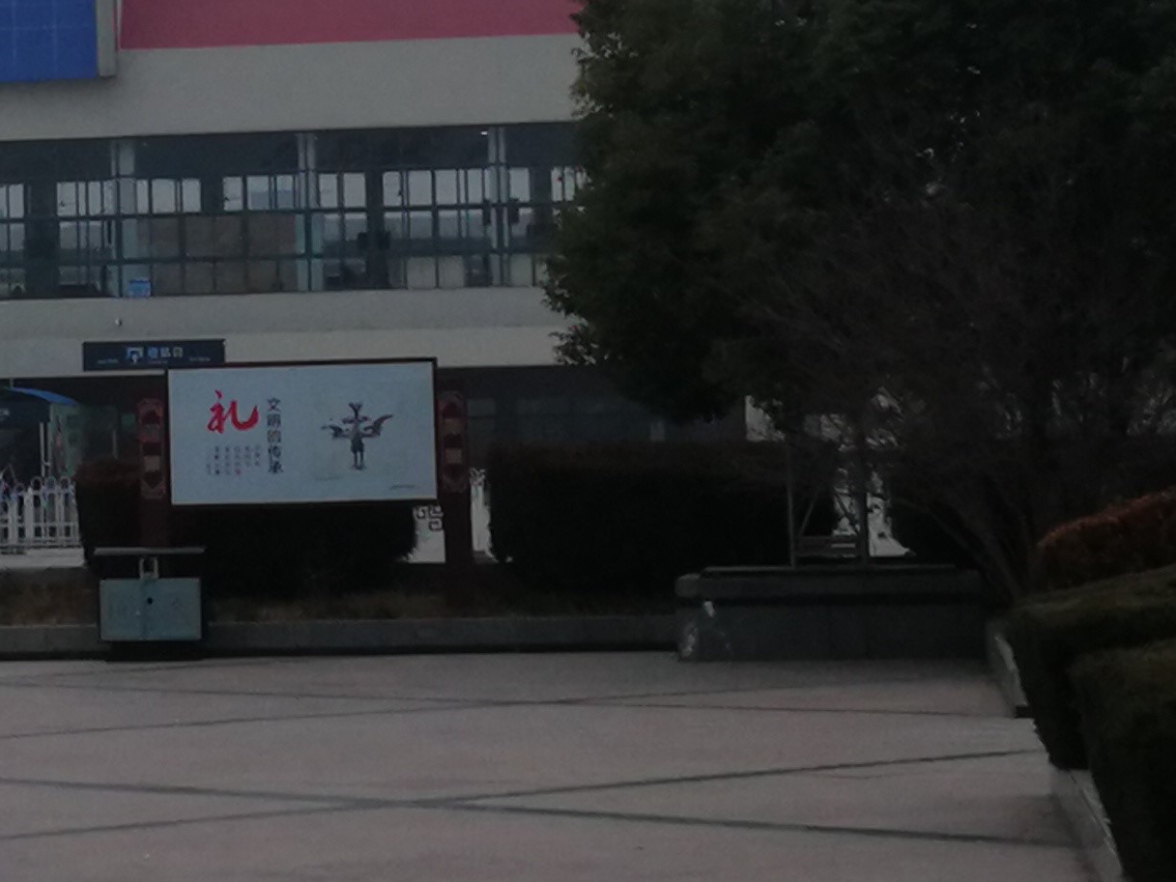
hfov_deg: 13.1
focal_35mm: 150
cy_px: -45
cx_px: 137
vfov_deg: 9.8
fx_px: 5096
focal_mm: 3.84
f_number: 2.2
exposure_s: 1/100
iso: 80
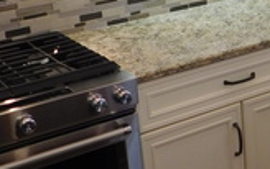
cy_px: 0
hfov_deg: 20.2
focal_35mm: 95
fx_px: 700
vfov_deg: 13.6
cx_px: 338
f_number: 3
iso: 125
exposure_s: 1/50
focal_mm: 4
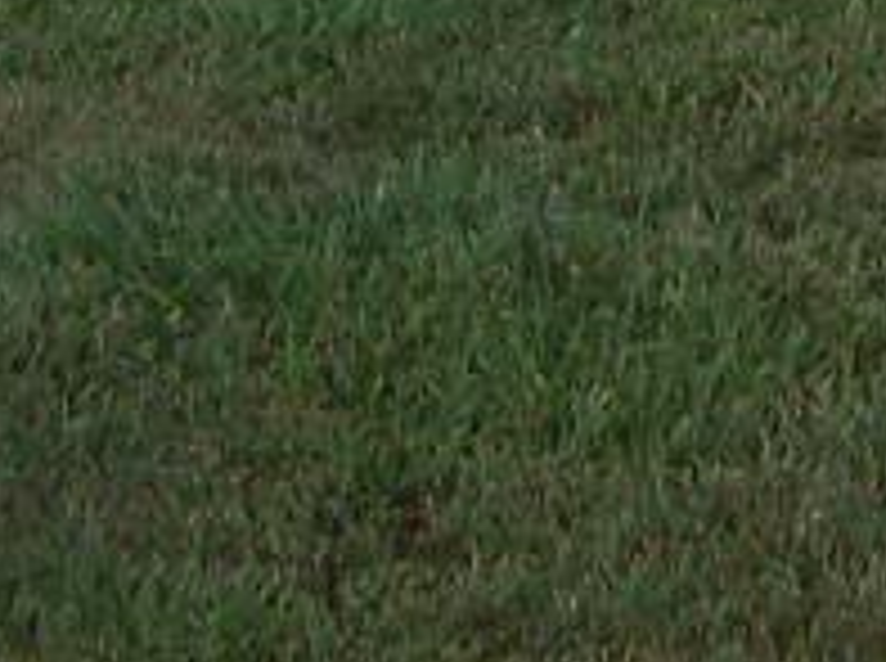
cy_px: -1043
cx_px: 837
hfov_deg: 10.5
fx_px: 4778
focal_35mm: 187
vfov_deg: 7.3
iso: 100
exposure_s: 1/244
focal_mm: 6
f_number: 4.7
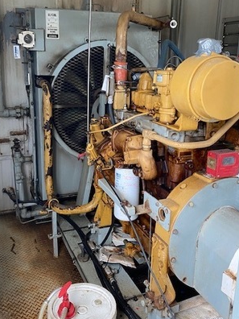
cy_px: 143
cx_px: 99
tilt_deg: -15.4
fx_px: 322
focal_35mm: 35
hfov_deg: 40.6
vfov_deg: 52.5
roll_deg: -1.6
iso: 160
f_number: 1.8
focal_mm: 4.25
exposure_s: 1/60
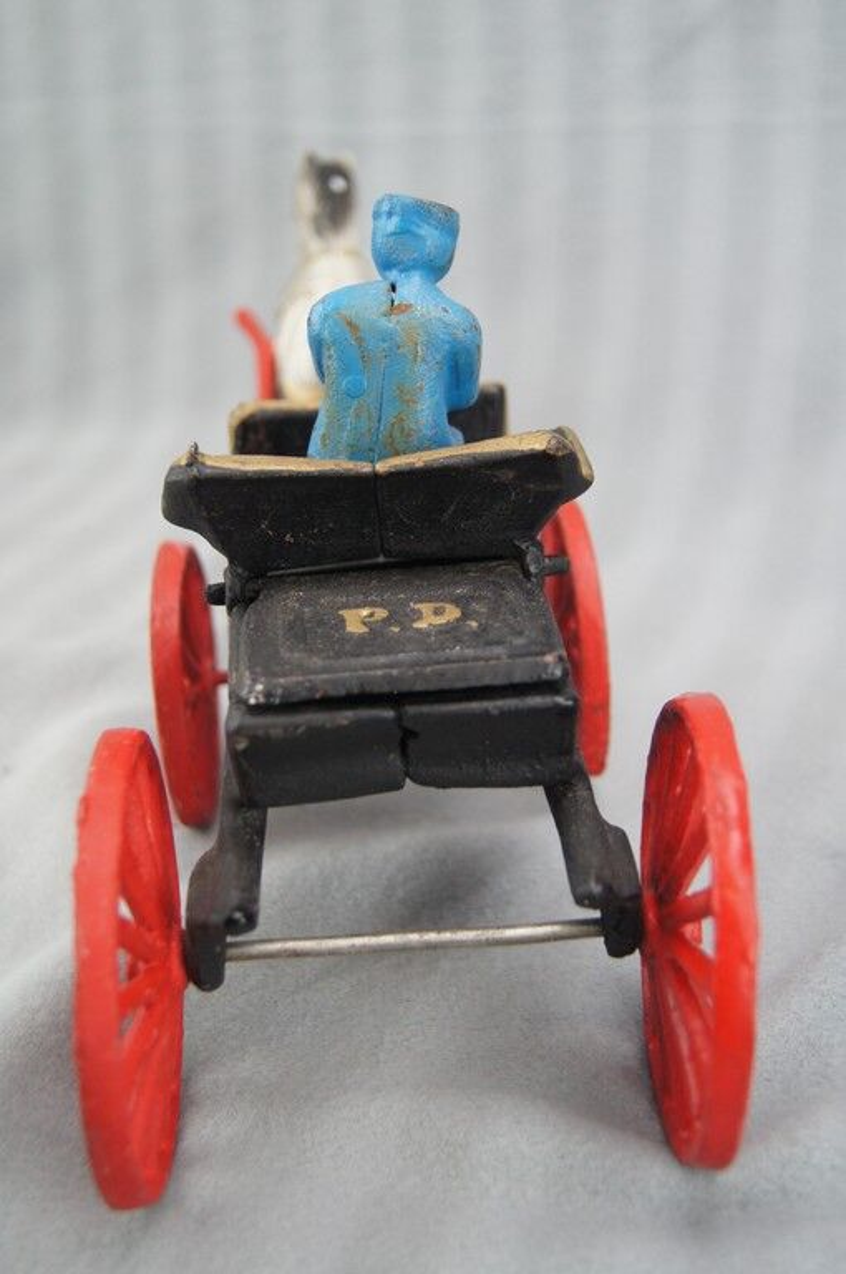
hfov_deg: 29.8
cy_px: 637
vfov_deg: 43.7
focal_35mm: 45
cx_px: 423
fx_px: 1590
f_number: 4.5
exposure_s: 1/160
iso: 640
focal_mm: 30
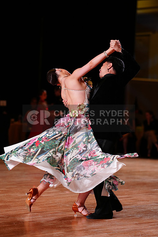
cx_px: 79
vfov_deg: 17.1
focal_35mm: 120
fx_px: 789
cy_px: 118
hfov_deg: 11.4
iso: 1000
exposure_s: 1/400
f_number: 2.8
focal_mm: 120
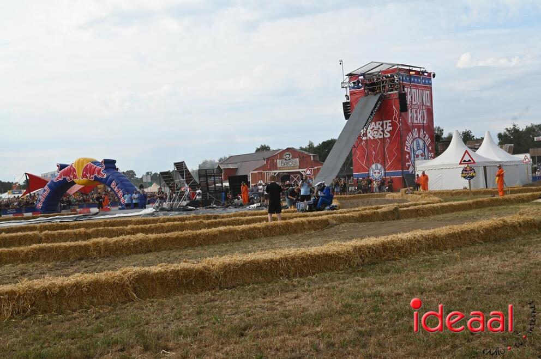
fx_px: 660
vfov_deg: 30.4
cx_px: 270
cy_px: 180
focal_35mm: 44
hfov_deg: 44.5
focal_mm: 44
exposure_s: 1/320
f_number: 6.3
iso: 100
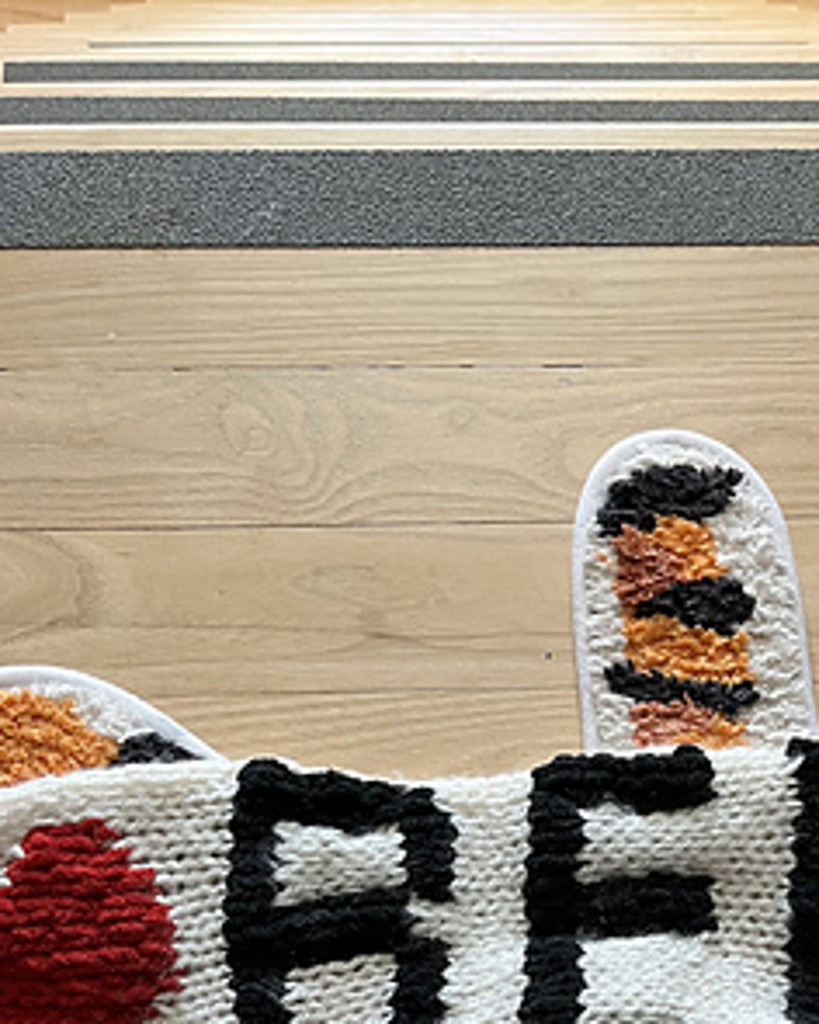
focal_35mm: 55
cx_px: 621
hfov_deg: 27.2
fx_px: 1666
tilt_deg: -73.7
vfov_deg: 31.2
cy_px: 1059
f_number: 1.6
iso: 125
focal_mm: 5.1
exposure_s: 1/69
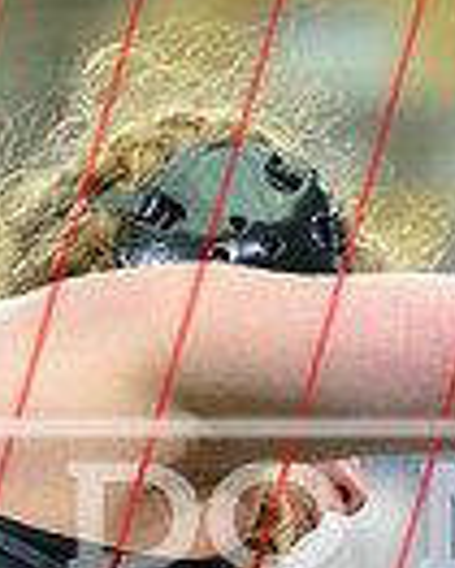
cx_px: 834
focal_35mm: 634
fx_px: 10660
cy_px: 635
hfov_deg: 2.4
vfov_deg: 3.0
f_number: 2.8
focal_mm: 135
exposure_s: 1/800
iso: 4000
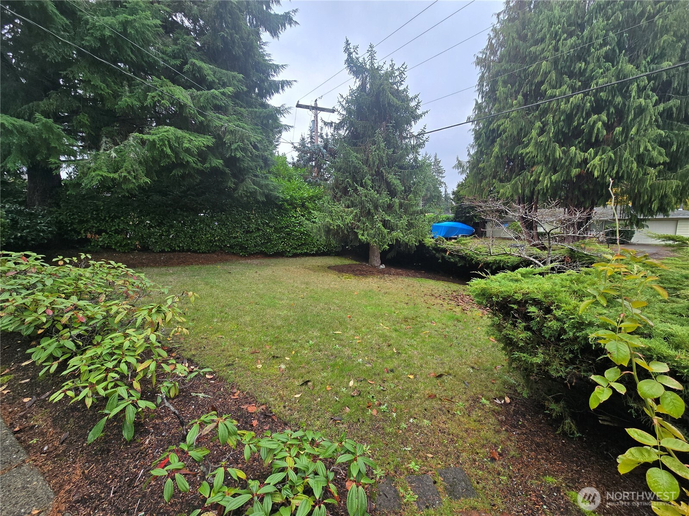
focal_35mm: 13
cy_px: 258
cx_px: 344
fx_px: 259
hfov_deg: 106.2
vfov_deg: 89.9
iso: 50
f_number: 2.2
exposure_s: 1/280
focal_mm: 2.2
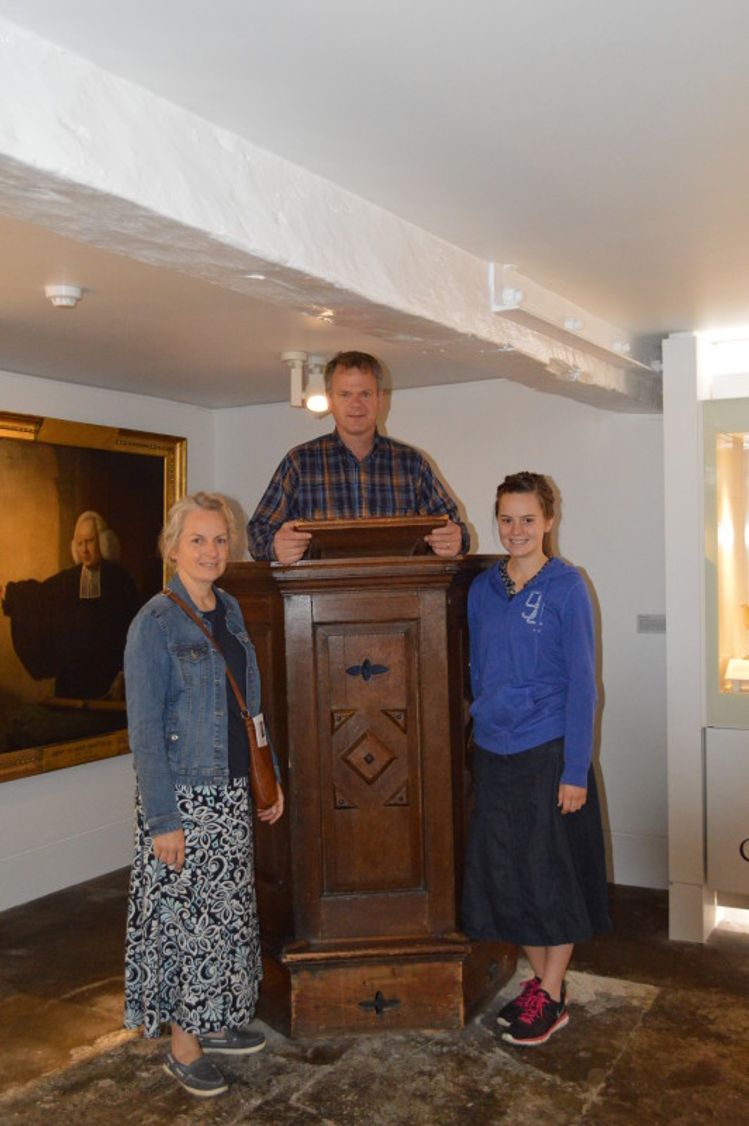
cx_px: 374
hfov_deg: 36.8
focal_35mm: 36
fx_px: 1125
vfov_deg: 53.2
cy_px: 563
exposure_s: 1/60
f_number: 4
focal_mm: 24
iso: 3200
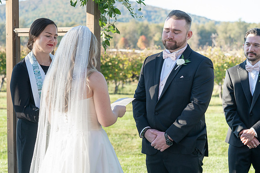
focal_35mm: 100
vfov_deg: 13.7
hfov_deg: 20.4
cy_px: 91
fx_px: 721
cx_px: 143
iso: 500
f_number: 5.6
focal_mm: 90
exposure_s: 1/320
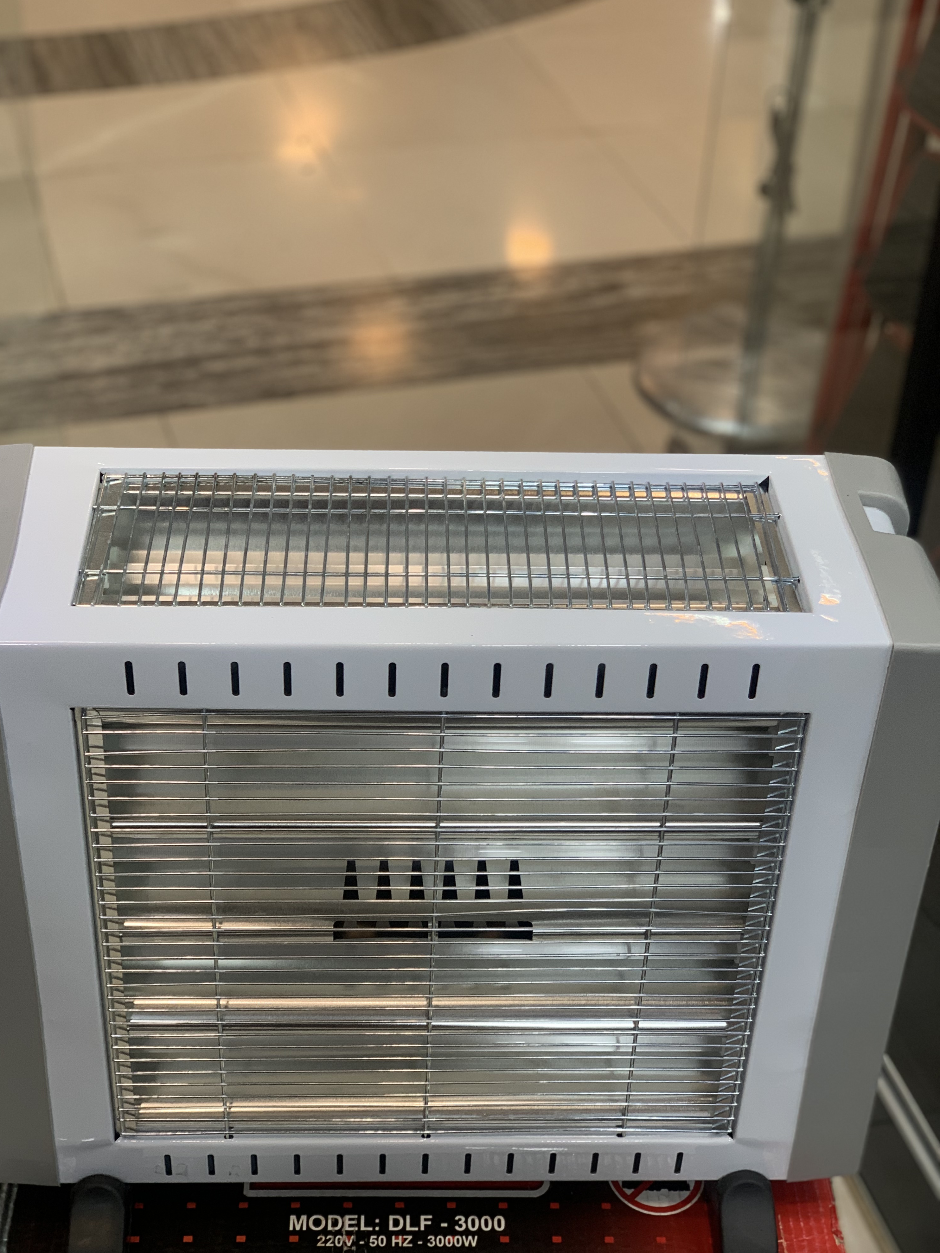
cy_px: 632
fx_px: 1919
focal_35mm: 53
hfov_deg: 27.5
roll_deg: -2.8
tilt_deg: -36.6
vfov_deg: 36.2
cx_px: 461
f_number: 2.4
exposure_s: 1/100
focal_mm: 6
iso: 80
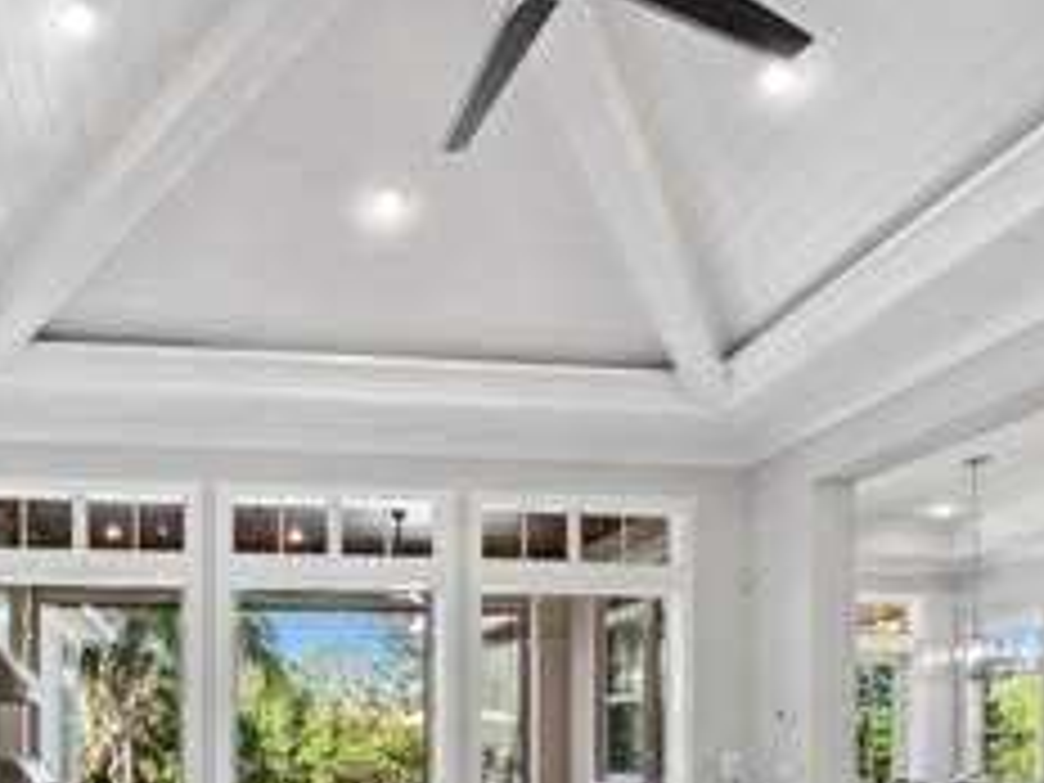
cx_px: 302
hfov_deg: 59.3
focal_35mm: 29
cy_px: 693
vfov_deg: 44.3
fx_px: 875
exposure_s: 1/10
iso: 400
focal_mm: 7
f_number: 7.1
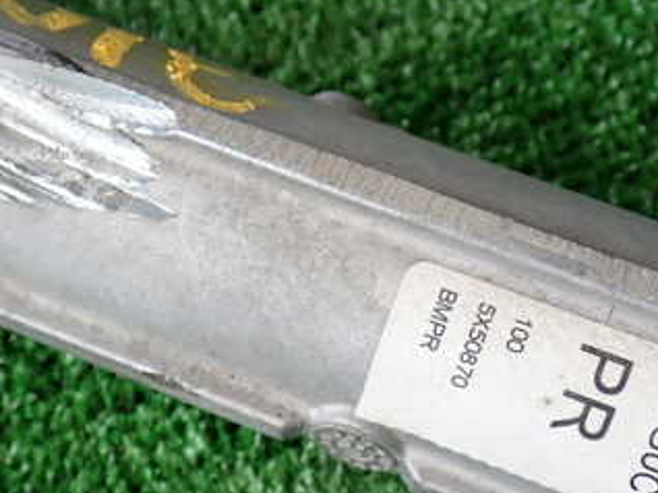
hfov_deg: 28.5
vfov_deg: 21.6
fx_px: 1292
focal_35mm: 68
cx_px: 257
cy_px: 244
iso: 100
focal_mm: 6.37
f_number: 2.5
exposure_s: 1/80
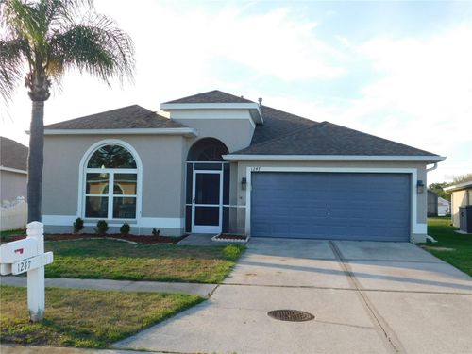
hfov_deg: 51.4
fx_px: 491
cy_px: 177
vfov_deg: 39.7
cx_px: 236
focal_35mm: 36
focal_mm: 6.3
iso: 125
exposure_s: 1/320
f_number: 3.5
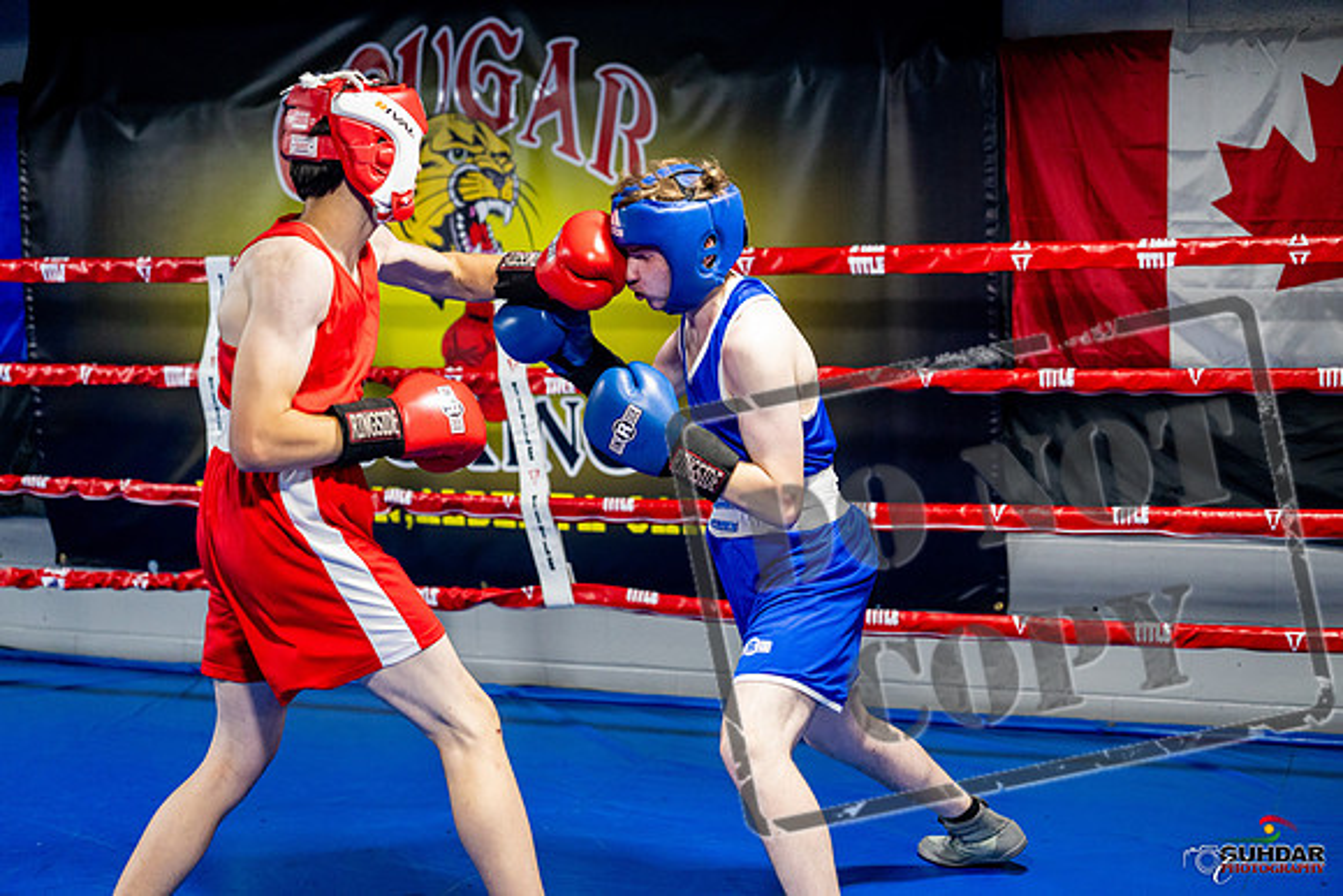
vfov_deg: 23.4
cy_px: 448
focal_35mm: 58
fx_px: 2164
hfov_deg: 34.5
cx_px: 672
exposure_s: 1/1000
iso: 4000
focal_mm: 58
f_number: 2
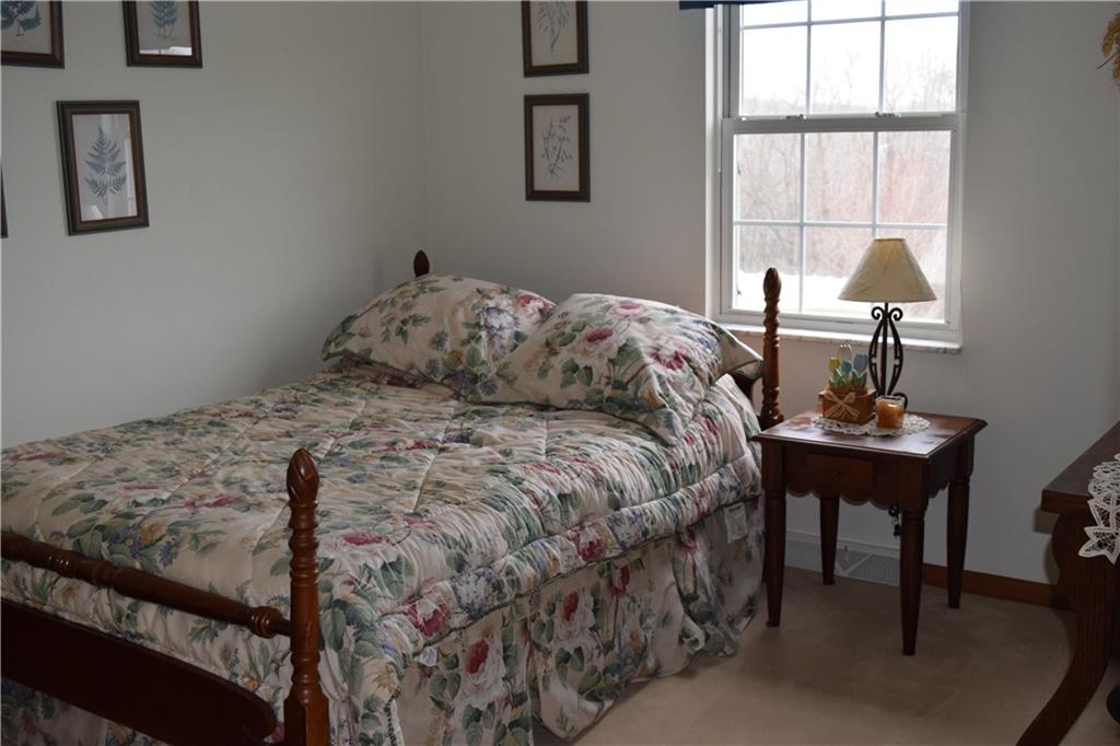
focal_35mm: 40
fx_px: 1260
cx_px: 560
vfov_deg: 33.0
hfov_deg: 47.9
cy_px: 373
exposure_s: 1/125
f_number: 5.6
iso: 800
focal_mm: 27
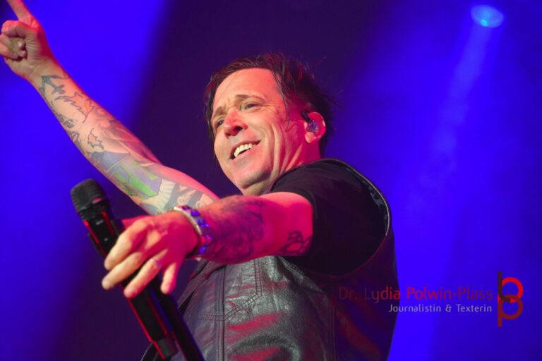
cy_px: 180
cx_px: 271
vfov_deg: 8.2
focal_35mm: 168
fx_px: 2529
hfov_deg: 12.2
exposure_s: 1/200
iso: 4000
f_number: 5.6
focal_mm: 112
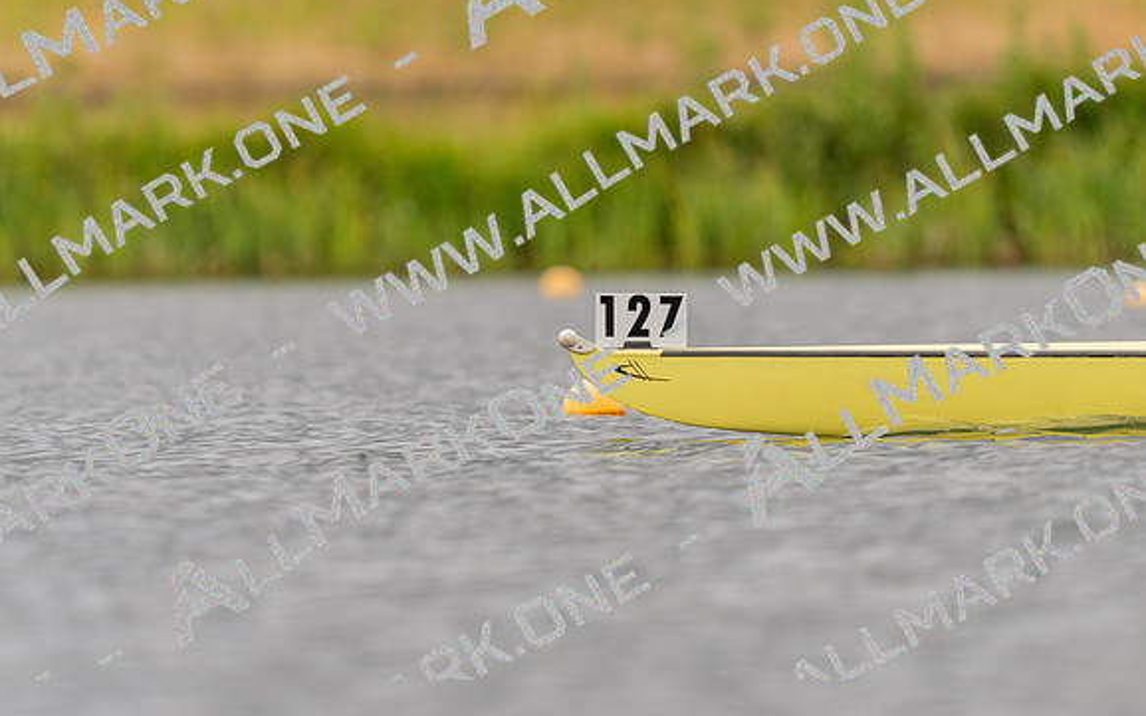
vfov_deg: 1.5
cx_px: 573
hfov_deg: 2.4
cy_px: 340
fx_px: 26854
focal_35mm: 860
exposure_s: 1/1600
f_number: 4.5
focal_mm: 560
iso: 400
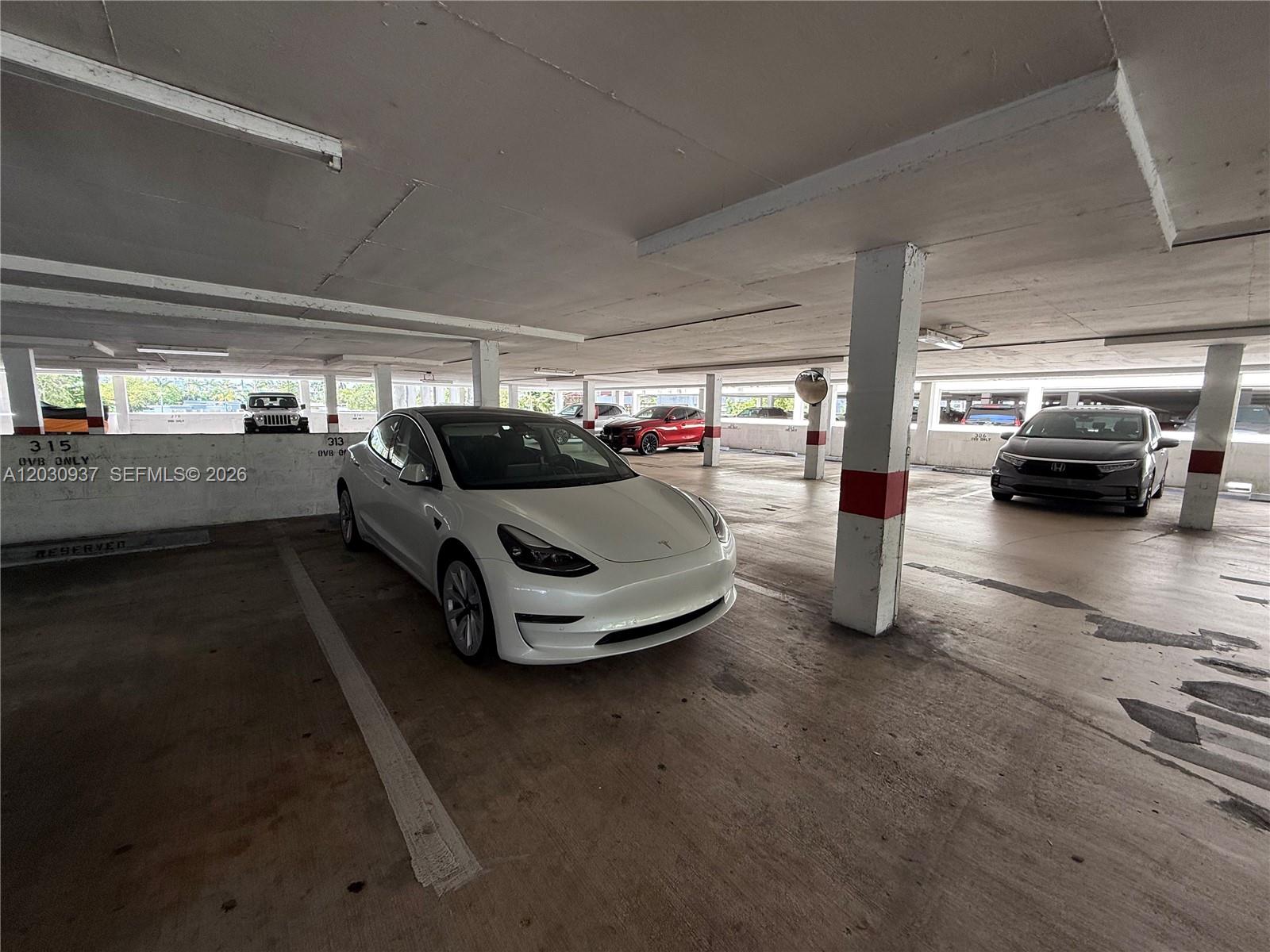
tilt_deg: -6.0
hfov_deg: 102.1
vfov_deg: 85.7
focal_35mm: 14
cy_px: 476
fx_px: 514
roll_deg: -0.4
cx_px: 635
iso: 64
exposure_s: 1/100
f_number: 2.2
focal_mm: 2.22
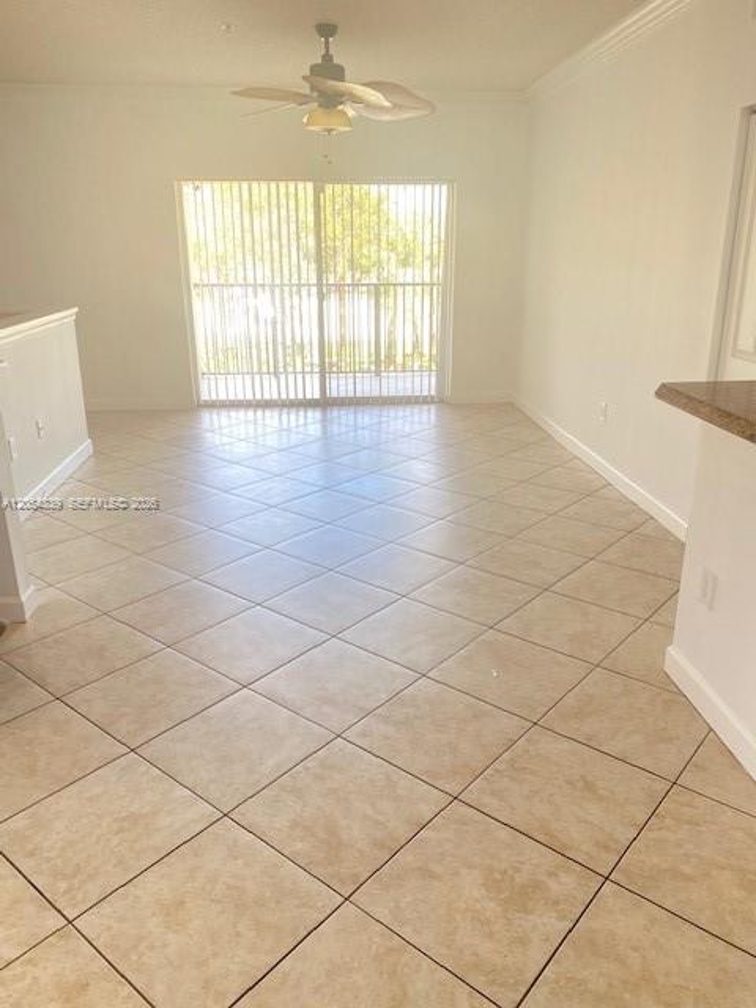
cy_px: 504
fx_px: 757
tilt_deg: -16.1
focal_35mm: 26
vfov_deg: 67.3
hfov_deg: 53.1
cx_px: 378
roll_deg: +1.2
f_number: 1.8
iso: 100
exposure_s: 1/120
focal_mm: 4.25
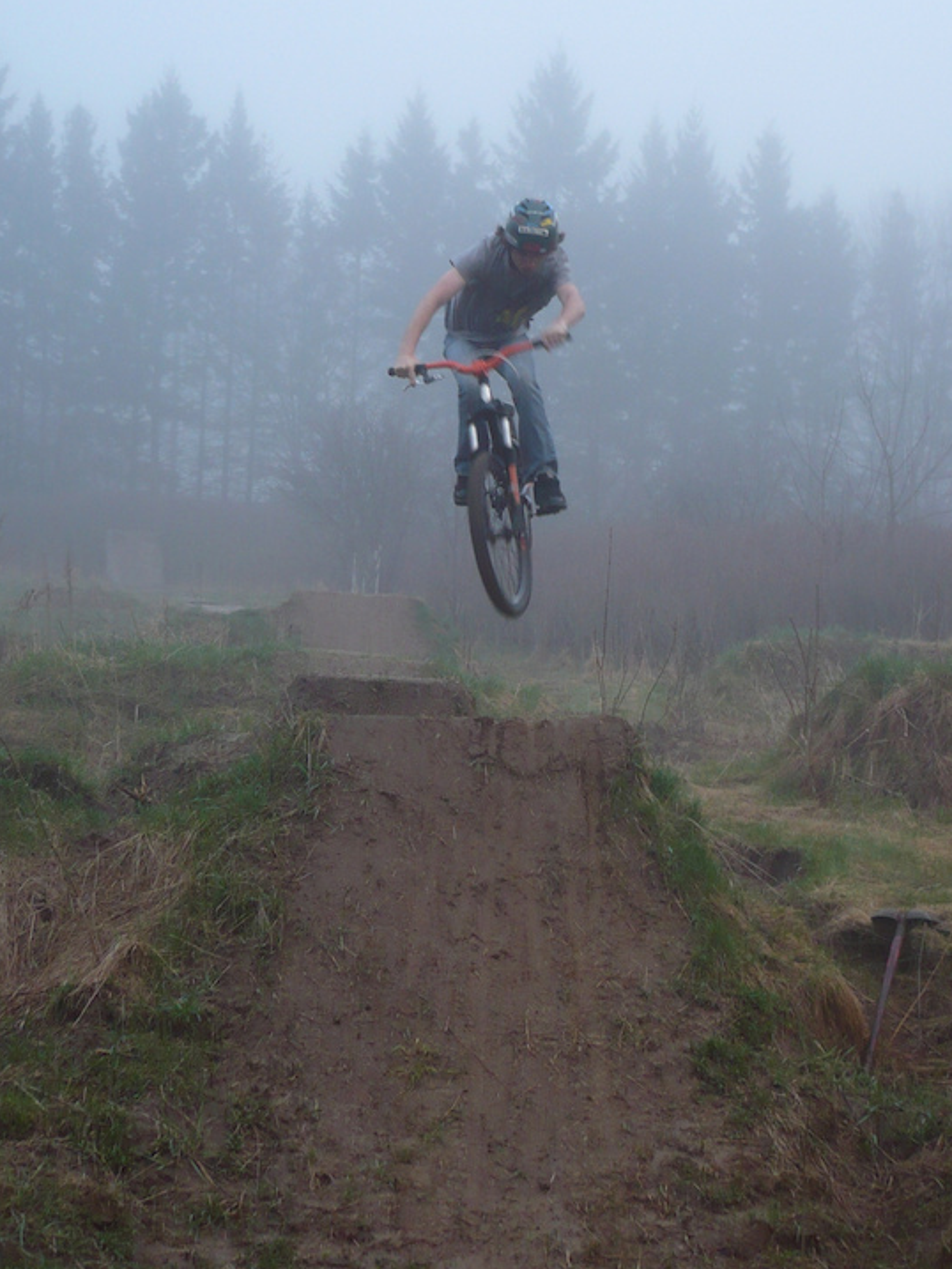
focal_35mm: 50
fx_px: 1833
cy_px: 565
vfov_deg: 38.1
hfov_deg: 29.1
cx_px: 547
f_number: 2.8
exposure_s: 1/100
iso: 100
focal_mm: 5.8
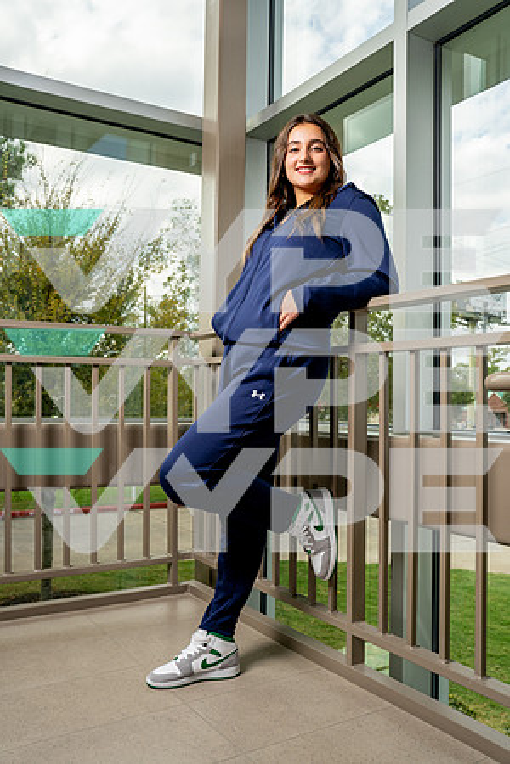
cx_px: 255
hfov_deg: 41.1
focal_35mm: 32
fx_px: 680
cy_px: 382
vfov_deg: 58.7
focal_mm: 32
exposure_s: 1/250
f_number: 5.6
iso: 100
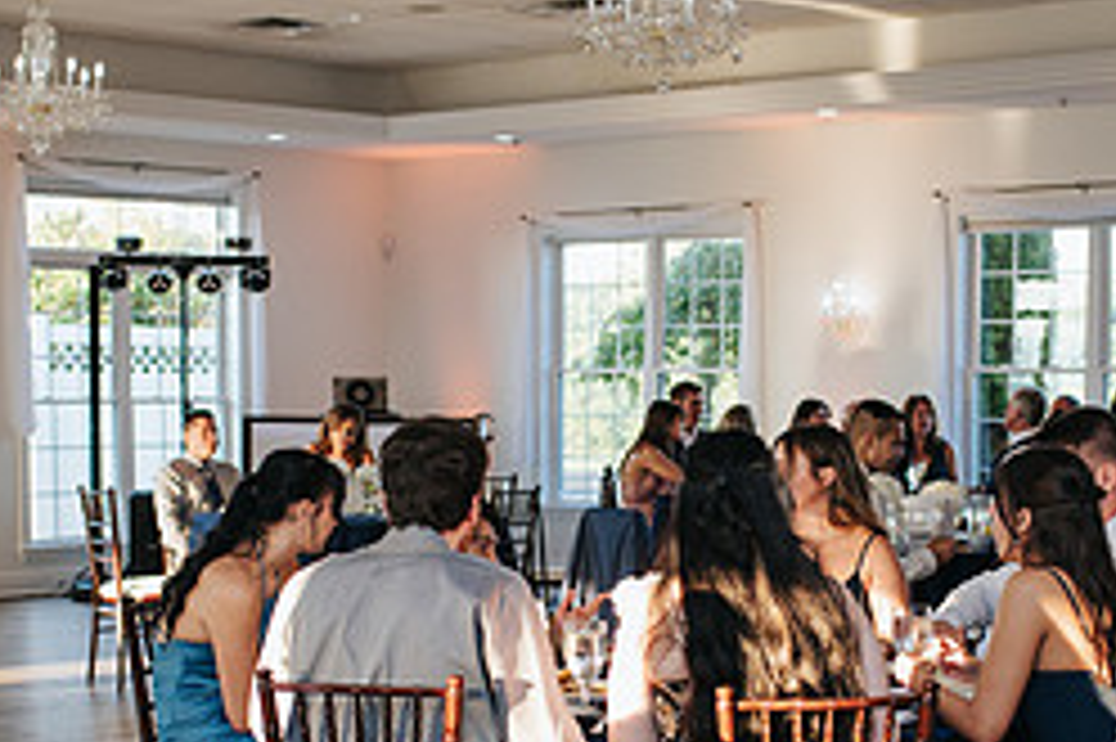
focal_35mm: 82
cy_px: 567
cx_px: 608
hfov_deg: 24.8
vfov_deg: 16.5
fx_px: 2540
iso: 800
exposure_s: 1/200
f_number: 3.2
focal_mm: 35
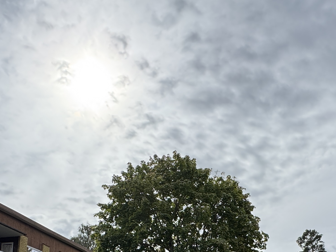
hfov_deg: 48.7
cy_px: 301
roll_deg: -0.3
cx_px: 198
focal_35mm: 38
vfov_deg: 31.6
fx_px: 369
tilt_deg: +7.5
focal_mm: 2.22
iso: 50
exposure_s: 1/1672
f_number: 2.2
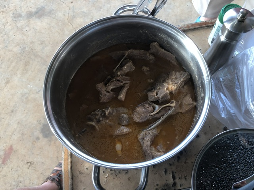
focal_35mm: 28
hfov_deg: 63.4
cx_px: 127
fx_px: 205
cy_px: 95
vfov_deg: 49.7
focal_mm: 3.99
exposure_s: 1/30
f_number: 1.8
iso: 20
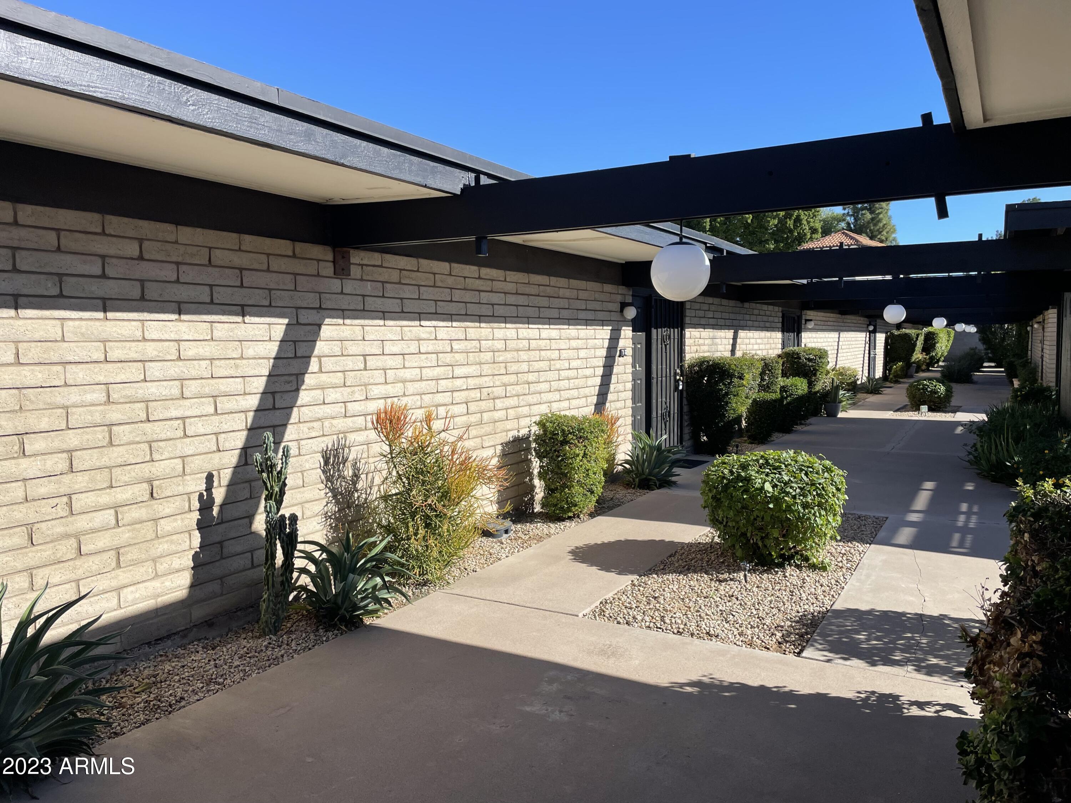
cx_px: 536
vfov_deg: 53.1
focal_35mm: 26
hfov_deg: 67.3
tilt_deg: -3.7
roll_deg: +0.3
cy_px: 402
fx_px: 804
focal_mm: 4.2
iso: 32
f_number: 1.6
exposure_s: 1/3125
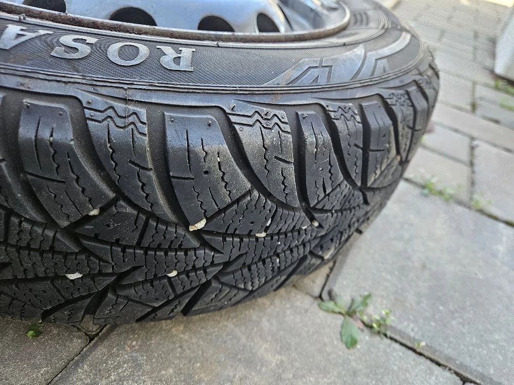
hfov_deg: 73.9
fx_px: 342
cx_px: 257
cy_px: 192
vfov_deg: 58.9
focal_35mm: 23
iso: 200
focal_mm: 5.4
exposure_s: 1/182
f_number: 1.8
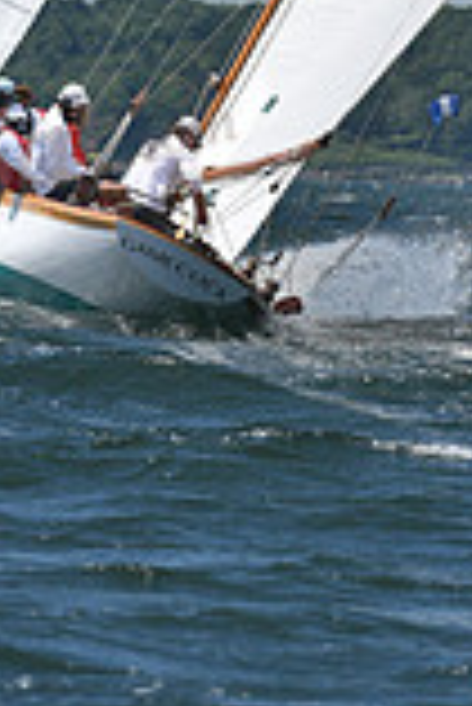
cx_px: 470
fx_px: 14501
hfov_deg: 1.9
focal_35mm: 739
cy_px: -562
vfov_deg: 2.8
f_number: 7.1
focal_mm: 200
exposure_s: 1/1250
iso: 250
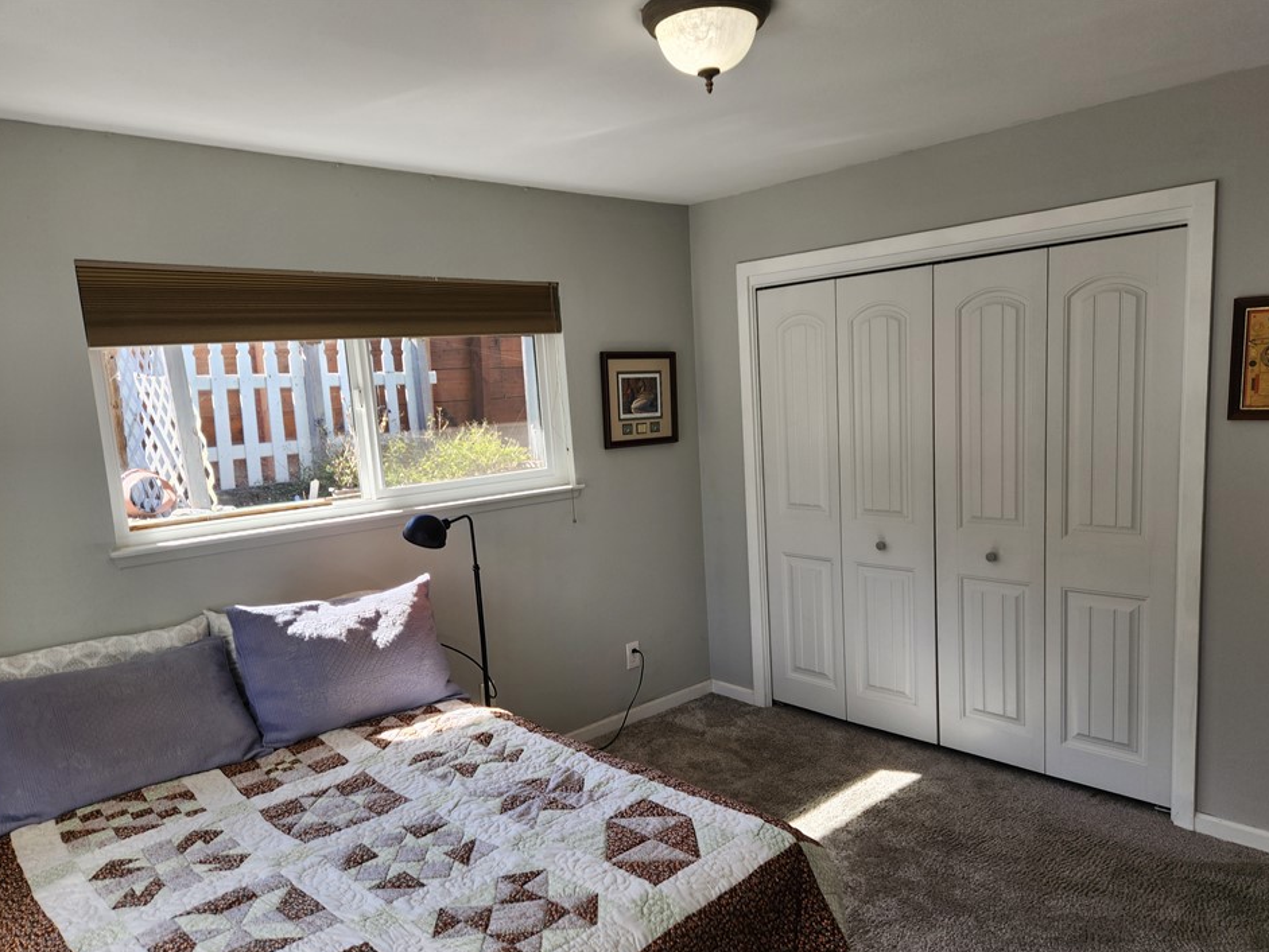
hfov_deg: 69.4
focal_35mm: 25
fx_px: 917
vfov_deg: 54.8
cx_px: 652
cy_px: 512
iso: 40
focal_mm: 5.4
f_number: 1.8
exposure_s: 1/180
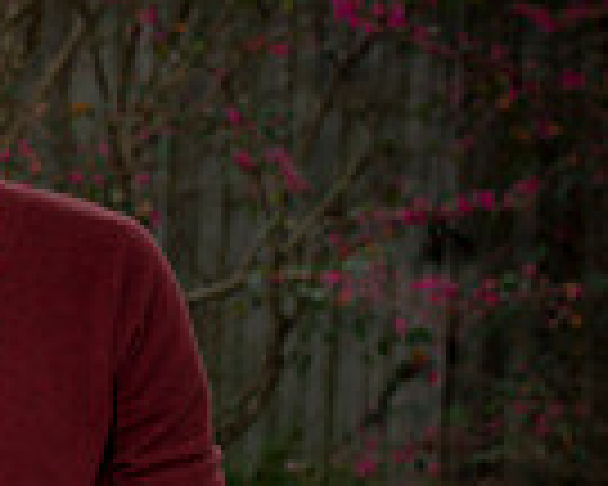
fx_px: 5542
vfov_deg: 5.0
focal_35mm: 308
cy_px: 696
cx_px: -678
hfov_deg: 6.1
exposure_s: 1/200
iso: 160
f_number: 5.6
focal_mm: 70
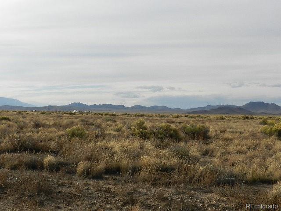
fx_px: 373
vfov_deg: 31.5
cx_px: 140
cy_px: 106
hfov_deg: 41.2
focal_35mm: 46
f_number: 5
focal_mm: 8.1
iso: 160
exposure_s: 1/160
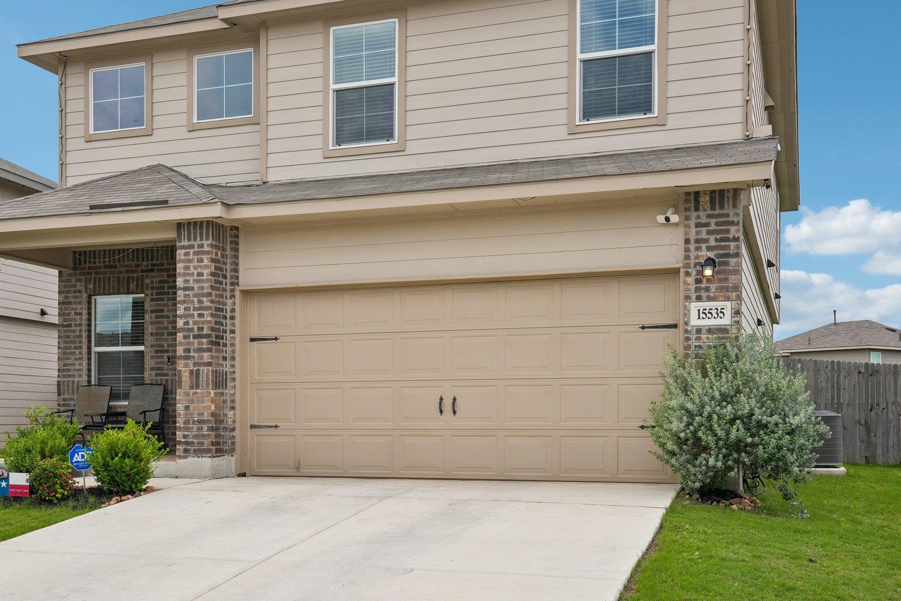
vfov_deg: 30.4
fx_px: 1101
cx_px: 362
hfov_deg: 44.3
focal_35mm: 44
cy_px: 249
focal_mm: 34
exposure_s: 1/500
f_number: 8
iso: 200
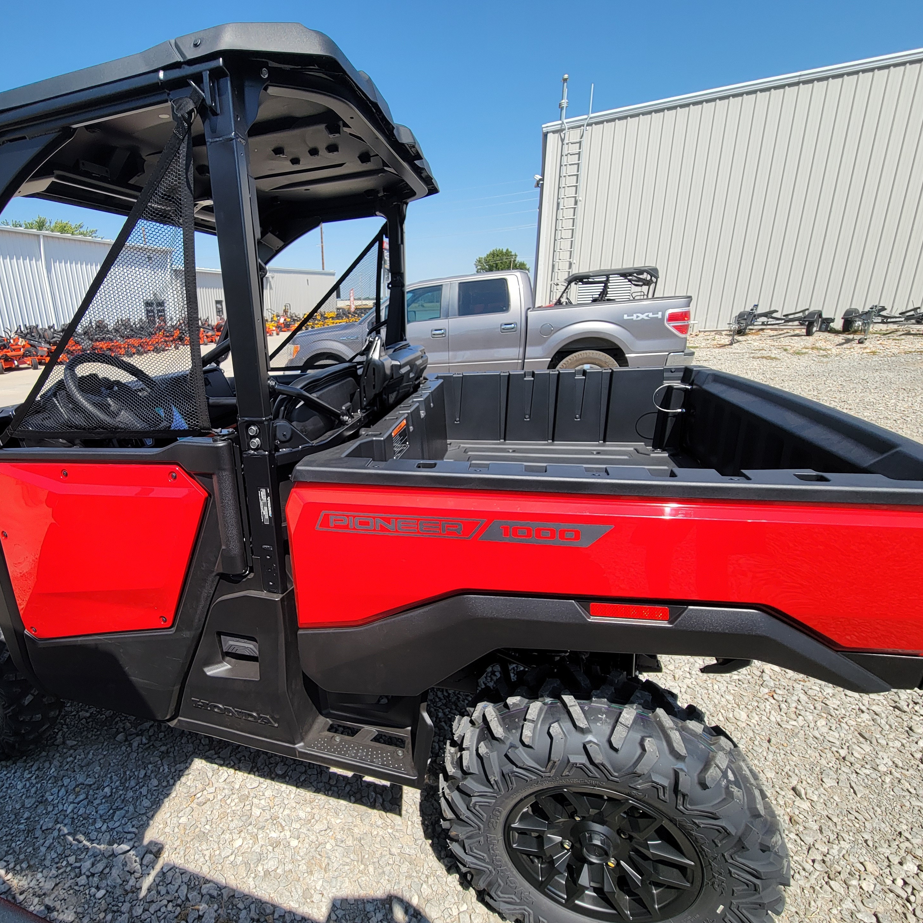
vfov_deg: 87.4
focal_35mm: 16
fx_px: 483
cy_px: 472
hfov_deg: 85.0
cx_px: 325
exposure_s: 1/1102
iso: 50
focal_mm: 2.2
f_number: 2.2
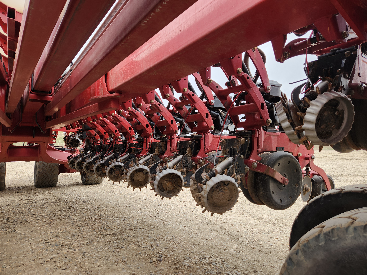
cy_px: 138
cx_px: 184
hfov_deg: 73.9
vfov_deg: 58.9
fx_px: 244
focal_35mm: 23
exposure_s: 1/183
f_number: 1.8
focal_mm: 5.4
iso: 20
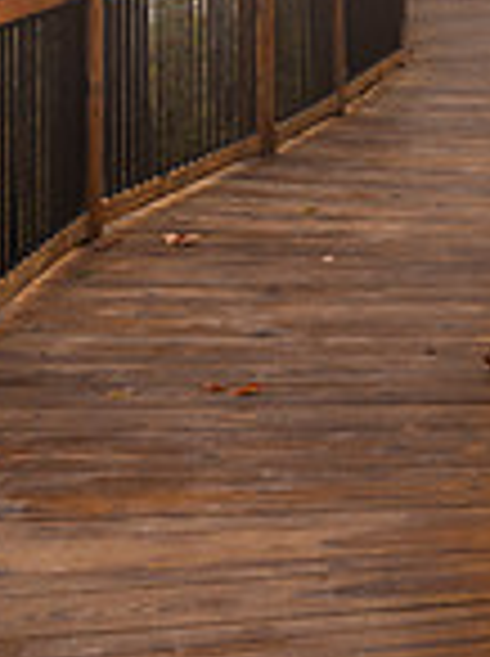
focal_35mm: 89
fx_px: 1685
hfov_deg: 16.2
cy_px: -202
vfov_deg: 20.2
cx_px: 499
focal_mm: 30
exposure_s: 1/3
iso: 100
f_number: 13
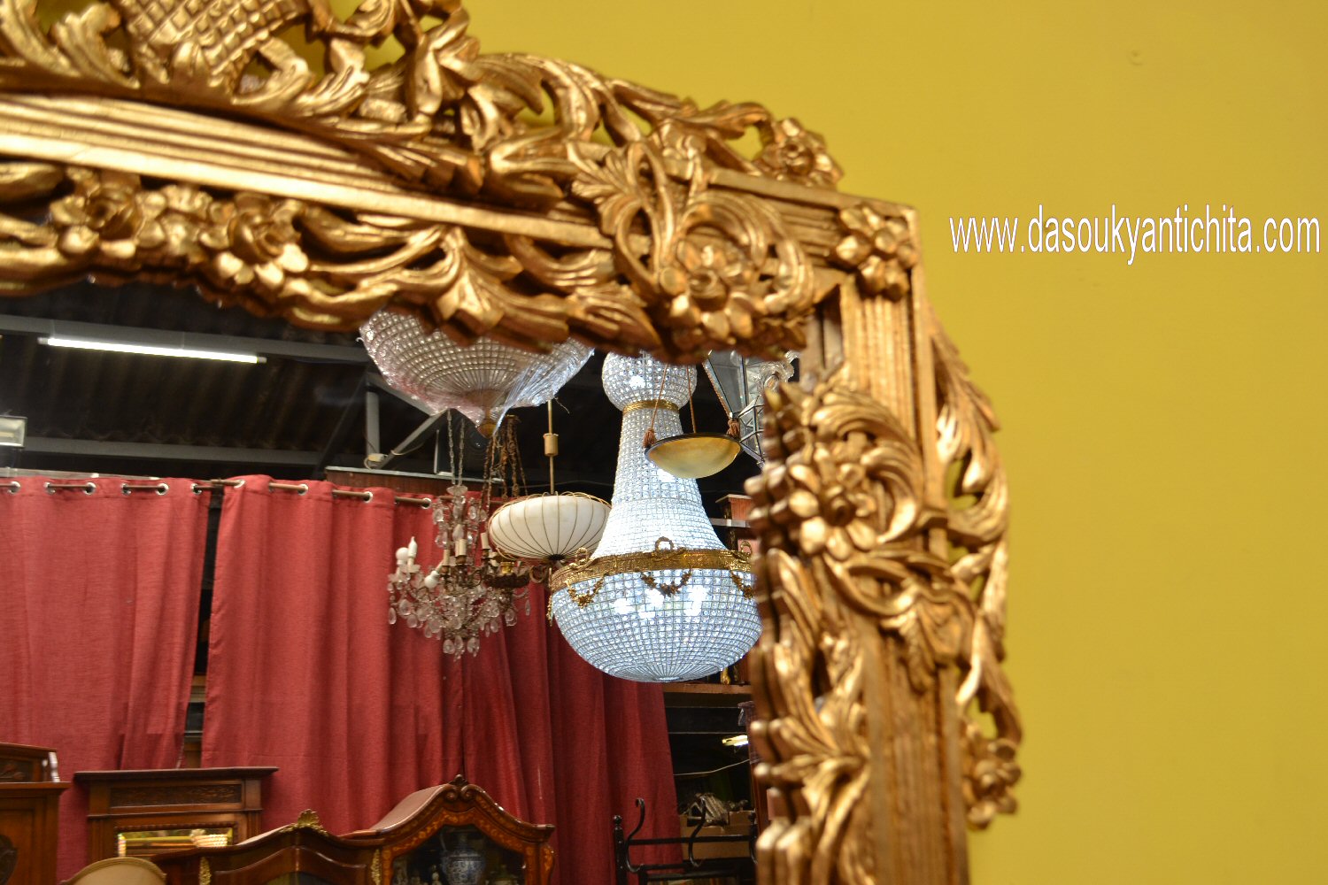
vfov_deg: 34.2
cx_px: 664
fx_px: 1439
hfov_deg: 49.6
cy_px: 442
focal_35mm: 39
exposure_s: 1/60
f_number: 5.6
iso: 400
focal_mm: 26
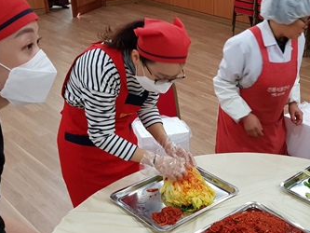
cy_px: 149
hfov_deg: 36.8
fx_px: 448
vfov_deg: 29.0
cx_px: 250
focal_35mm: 50
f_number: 1.7
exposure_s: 1/60
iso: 250
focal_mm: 4.2
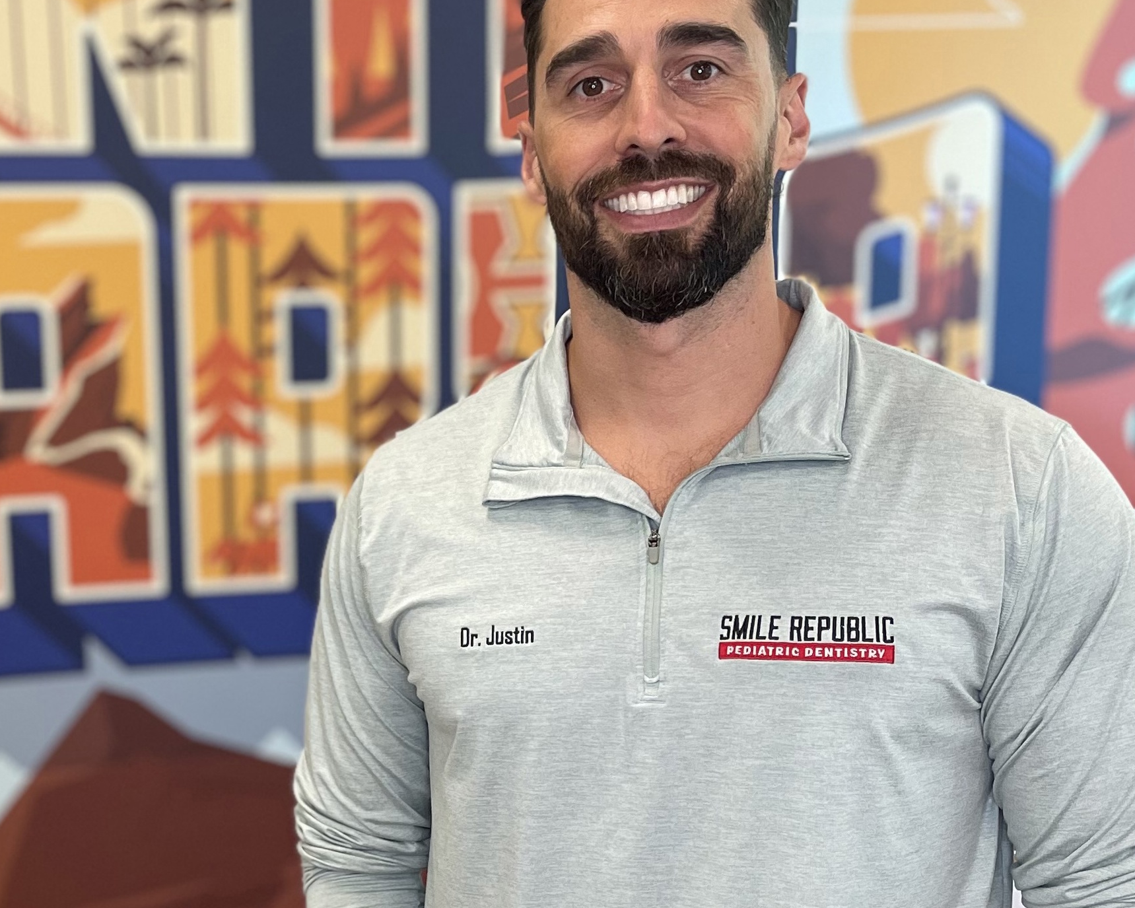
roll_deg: +1.9
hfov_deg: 52.8
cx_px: 568
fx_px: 1142
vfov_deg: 43.3
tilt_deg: -11.0
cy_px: 486
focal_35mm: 34
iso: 125
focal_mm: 5.1
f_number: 1.6
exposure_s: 1/121
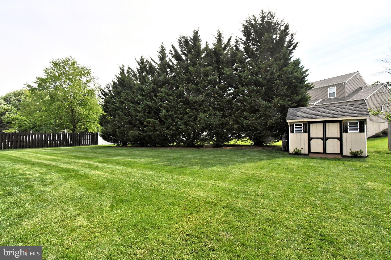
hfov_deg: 96.7
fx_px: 174
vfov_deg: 73.7
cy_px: 130
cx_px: 196
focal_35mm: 16
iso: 3200
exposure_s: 1/1600
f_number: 14
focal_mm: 11
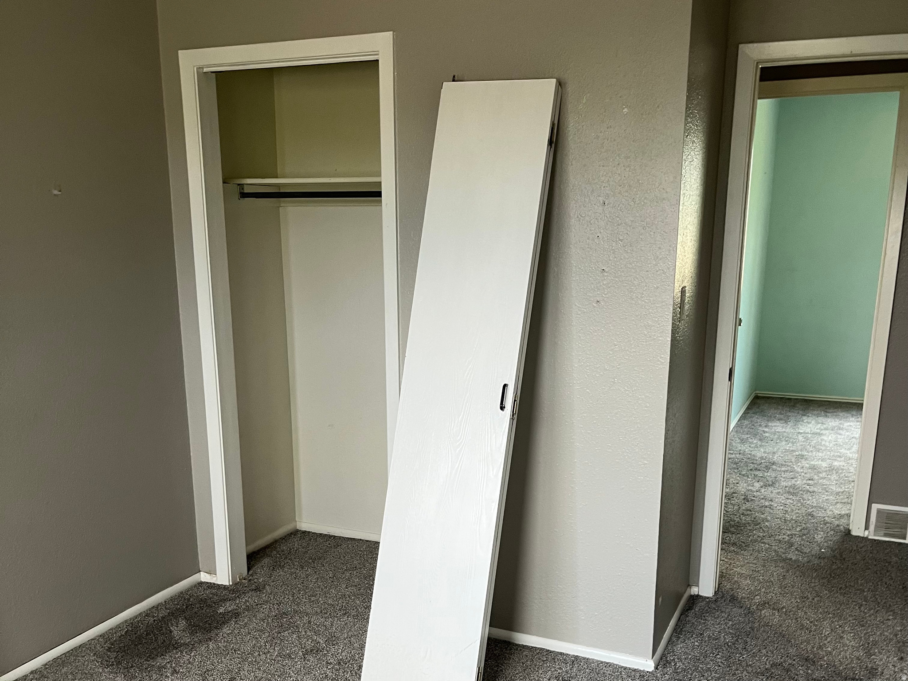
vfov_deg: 53.1
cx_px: 454
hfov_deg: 67.3
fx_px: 682
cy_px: 340
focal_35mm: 26
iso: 160
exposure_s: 1/60
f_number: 1.6
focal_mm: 5.1
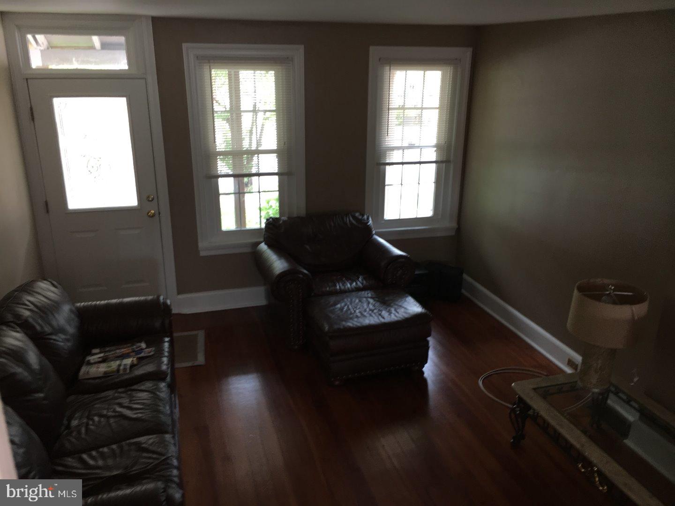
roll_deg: -0.7
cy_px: 253
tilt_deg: -19.5
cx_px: 338
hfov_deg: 61.7
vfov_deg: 48.2
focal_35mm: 29
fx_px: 565
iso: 40
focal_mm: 4.15
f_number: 2.2
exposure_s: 1/30
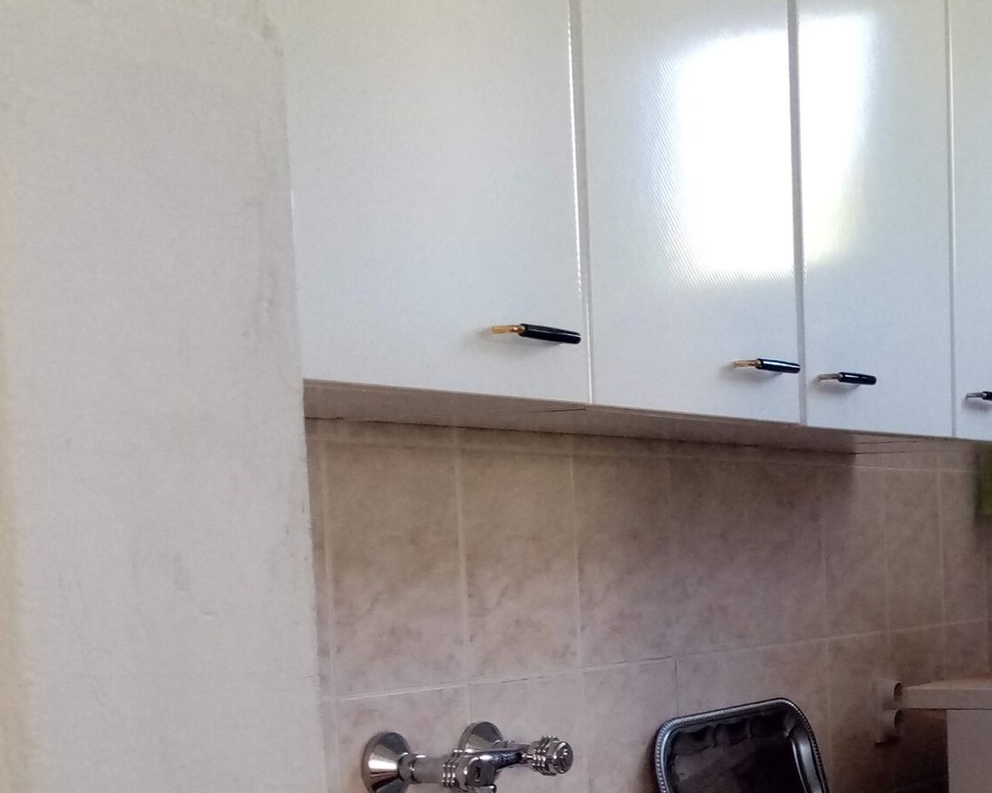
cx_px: 946
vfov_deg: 23.6
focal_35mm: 63
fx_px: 1849
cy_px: 709
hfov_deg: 28.5
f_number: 1.8
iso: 367
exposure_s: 1/33.3
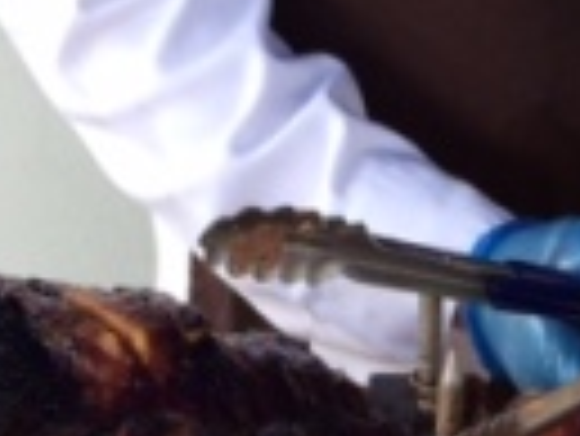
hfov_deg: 16.4
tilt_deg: -36.2
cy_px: 674
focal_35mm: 115
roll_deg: -1.4
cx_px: 706
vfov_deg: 12.2
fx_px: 1929
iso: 40
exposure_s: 1/100
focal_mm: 4.15
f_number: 2.2
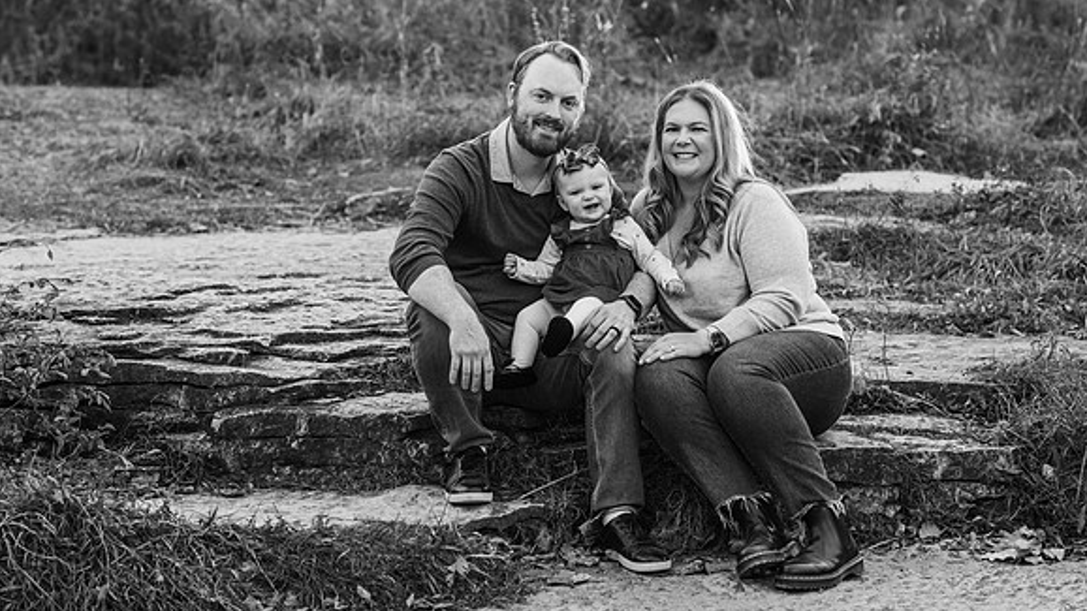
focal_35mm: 96
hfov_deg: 22.2
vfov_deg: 12.6
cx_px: 544
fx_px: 2767
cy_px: 327
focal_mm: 85
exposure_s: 1/640
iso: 640
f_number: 3.5
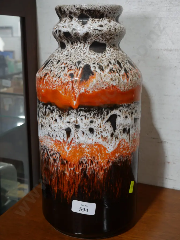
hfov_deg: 32.9
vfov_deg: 42.9
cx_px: 90
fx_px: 305
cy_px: 120
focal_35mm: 44
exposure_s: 1/60
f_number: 5.6
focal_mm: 22
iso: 500
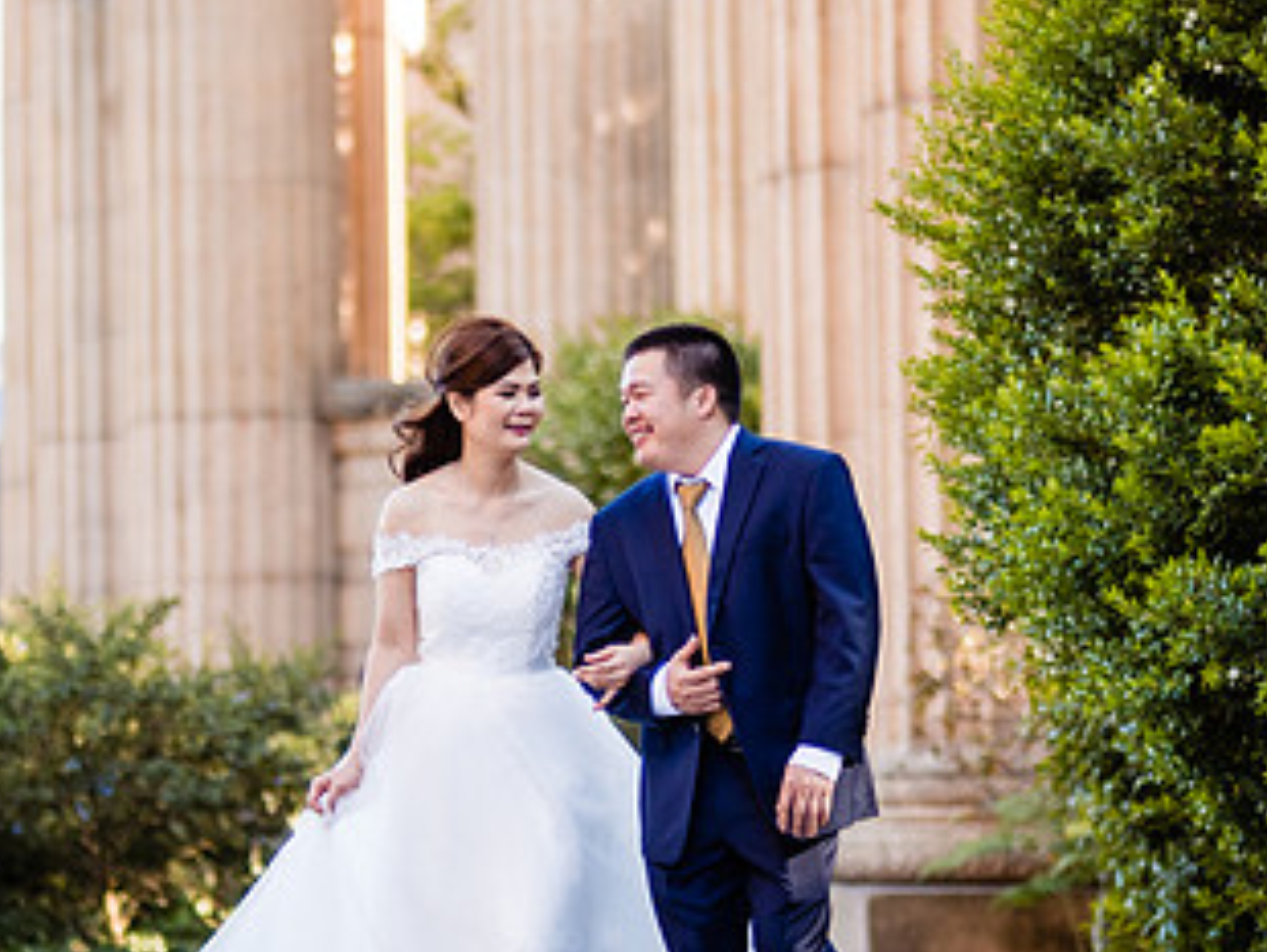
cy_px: 447
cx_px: 531
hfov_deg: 13.1
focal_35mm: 151
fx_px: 5531
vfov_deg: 9.8
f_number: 1.2
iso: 160
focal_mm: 56
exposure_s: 1/640
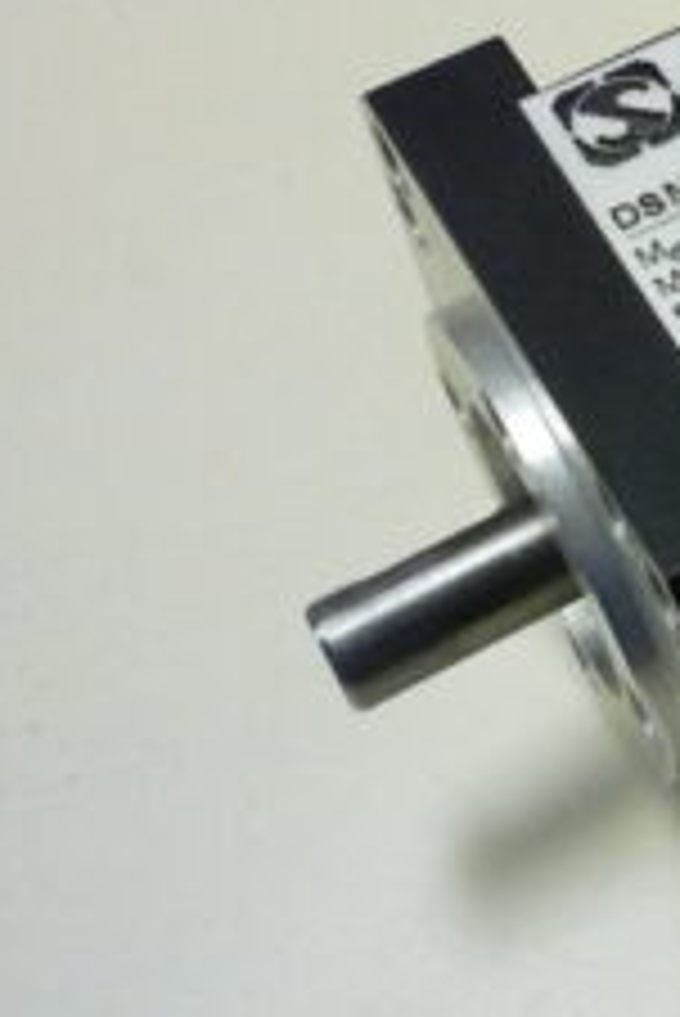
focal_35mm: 80
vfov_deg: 24.9
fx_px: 2263
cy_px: 202
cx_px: 1157
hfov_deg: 15.2
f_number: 3.3
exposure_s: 1/30
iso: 400
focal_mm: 5.2
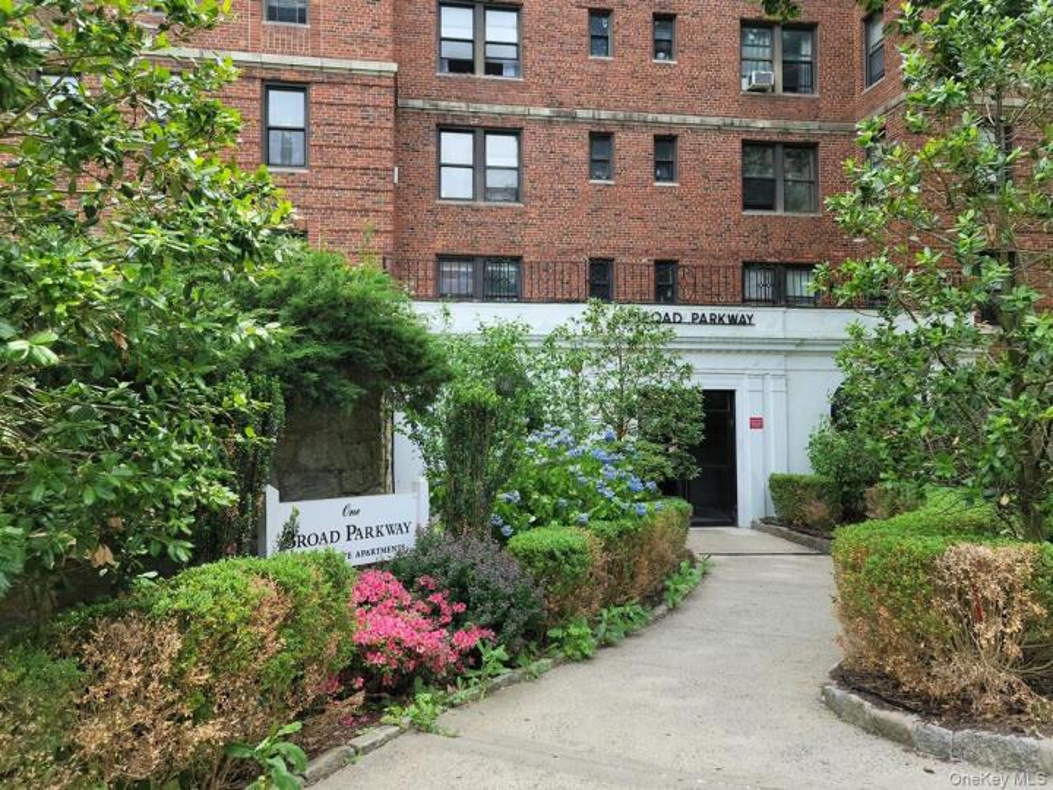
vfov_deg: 54.9
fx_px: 760
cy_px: 395
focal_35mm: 25
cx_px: 526
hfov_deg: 69.4
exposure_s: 1/204
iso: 20
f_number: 1.8
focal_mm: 7
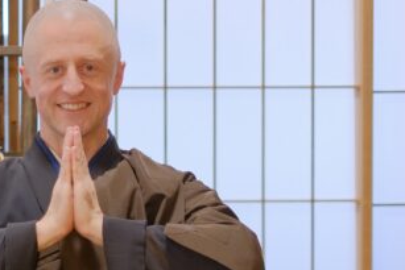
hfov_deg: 11.5
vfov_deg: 7.7
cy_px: 238
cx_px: -17
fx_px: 1992
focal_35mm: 177
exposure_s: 1/125
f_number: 1.4
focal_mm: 35
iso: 800
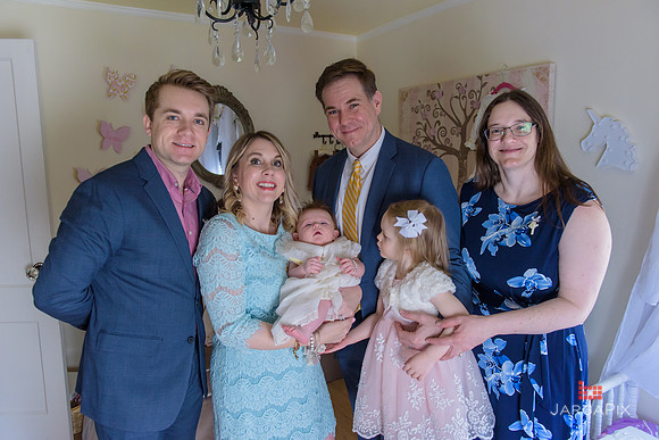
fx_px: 476
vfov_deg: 49.6
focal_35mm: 26
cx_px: 330
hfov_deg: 69.4
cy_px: 220
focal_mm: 26
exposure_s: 1/125
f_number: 3.2
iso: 1600
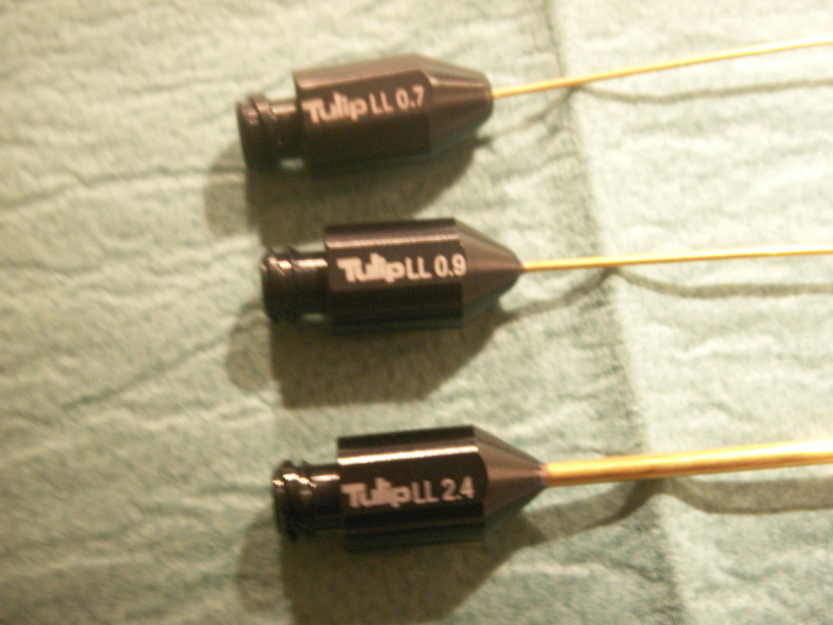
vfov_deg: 23.3
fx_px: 1516
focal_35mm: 63
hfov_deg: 30.7
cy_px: 312
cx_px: 416
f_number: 3.5
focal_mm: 13
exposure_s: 1/3
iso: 160
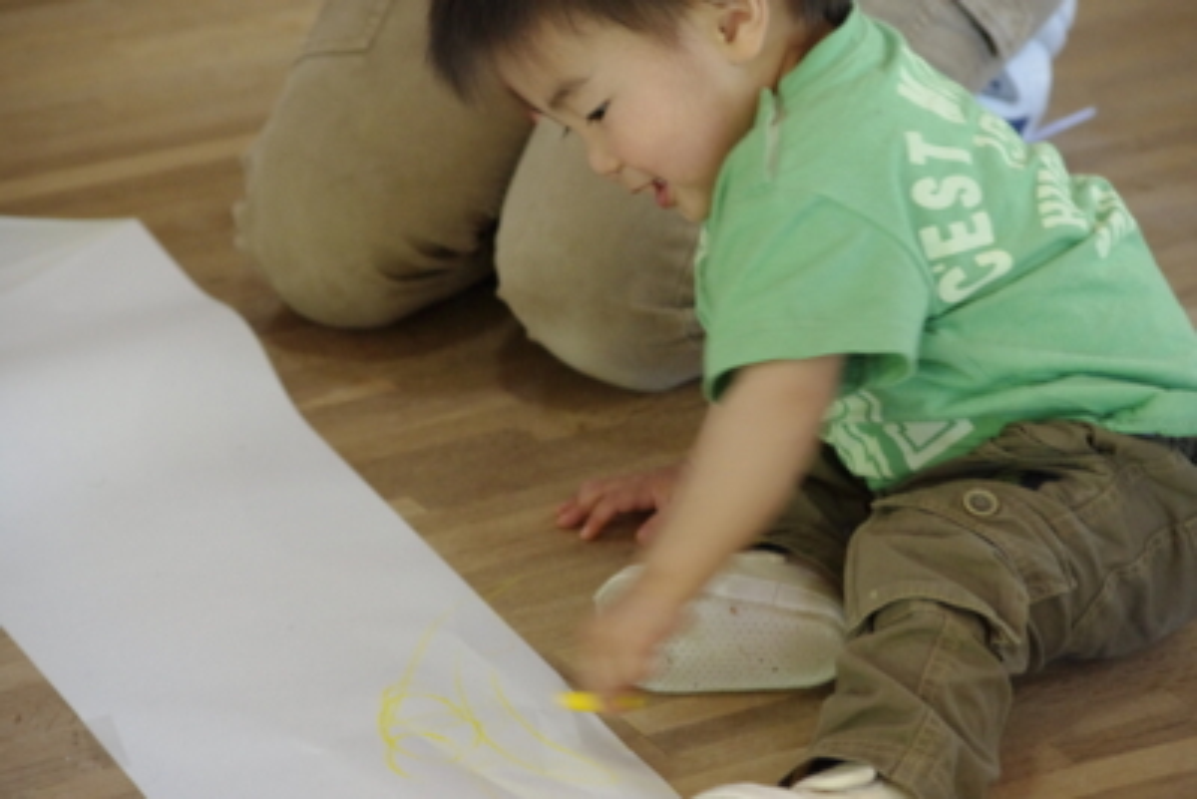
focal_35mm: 162
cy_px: 400
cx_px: 598
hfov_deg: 12.7
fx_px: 5388
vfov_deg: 8.5
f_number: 5.6
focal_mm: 107.5
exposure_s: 1/50
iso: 3200
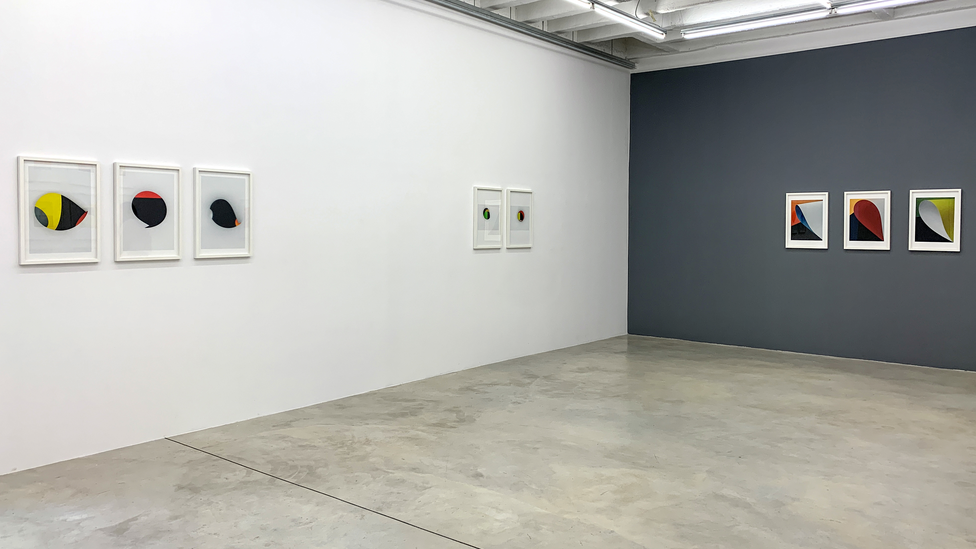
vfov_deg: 40.1
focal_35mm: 29
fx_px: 750
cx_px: 477
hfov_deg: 66.1
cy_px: 252
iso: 40
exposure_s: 1/100
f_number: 1.8
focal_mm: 4.25
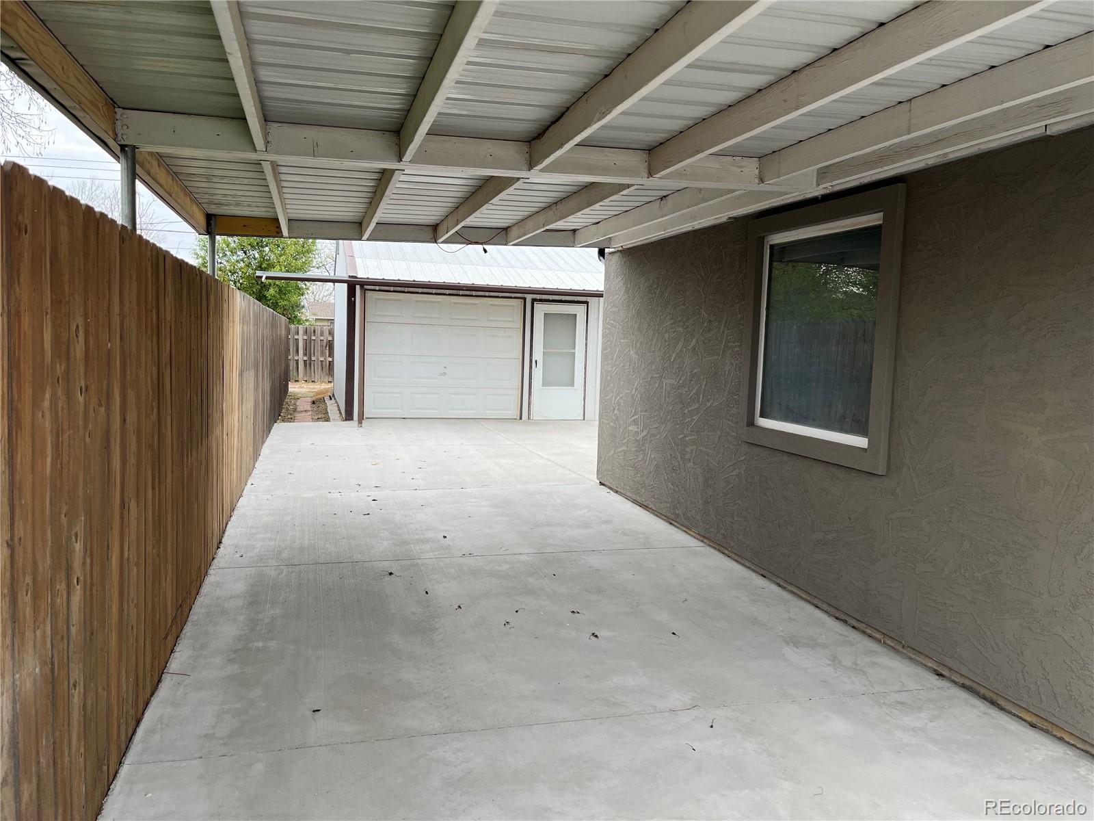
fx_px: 822
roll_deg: -1.4
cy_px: 410
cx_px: 547
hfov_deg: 67.3
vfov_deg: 53.1
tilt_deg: -5.6
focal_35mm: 26
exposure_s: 1/170
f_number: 1.6
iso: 40
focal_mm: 5.1
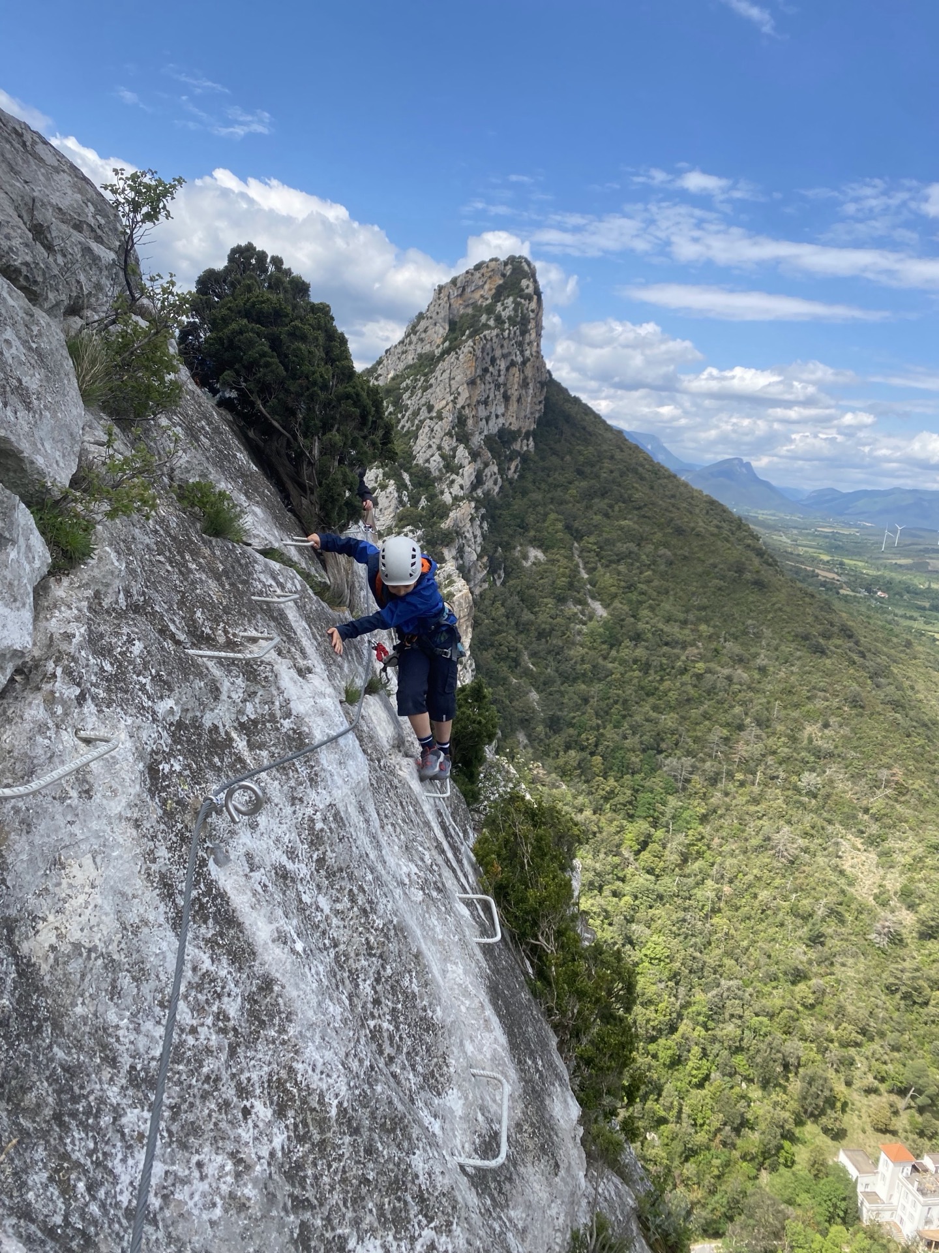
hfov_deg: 53.1
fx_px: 940
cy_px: 626
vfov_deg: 67.3
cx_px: 470
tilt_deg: -6.2
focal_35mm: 26
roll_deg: -8.3
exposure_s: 1/2066
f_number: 1.8
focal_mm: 4.25
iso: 32
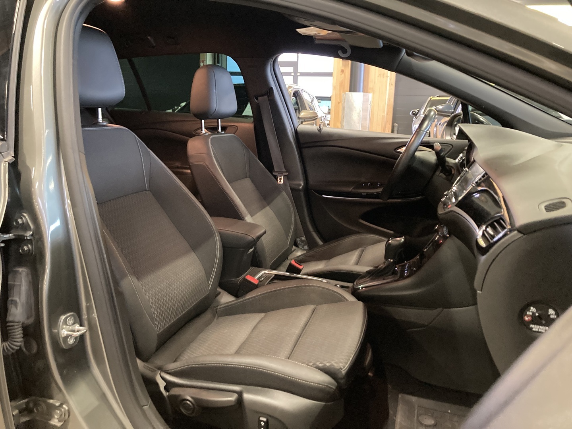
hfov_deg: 63.4
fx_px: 463
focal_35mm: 28
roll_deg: -2.0
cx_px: 286
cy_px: 214
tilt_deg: -12.2
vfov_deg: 49.7
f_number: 1.8
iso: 640
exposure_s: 1/28
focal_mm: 3.99
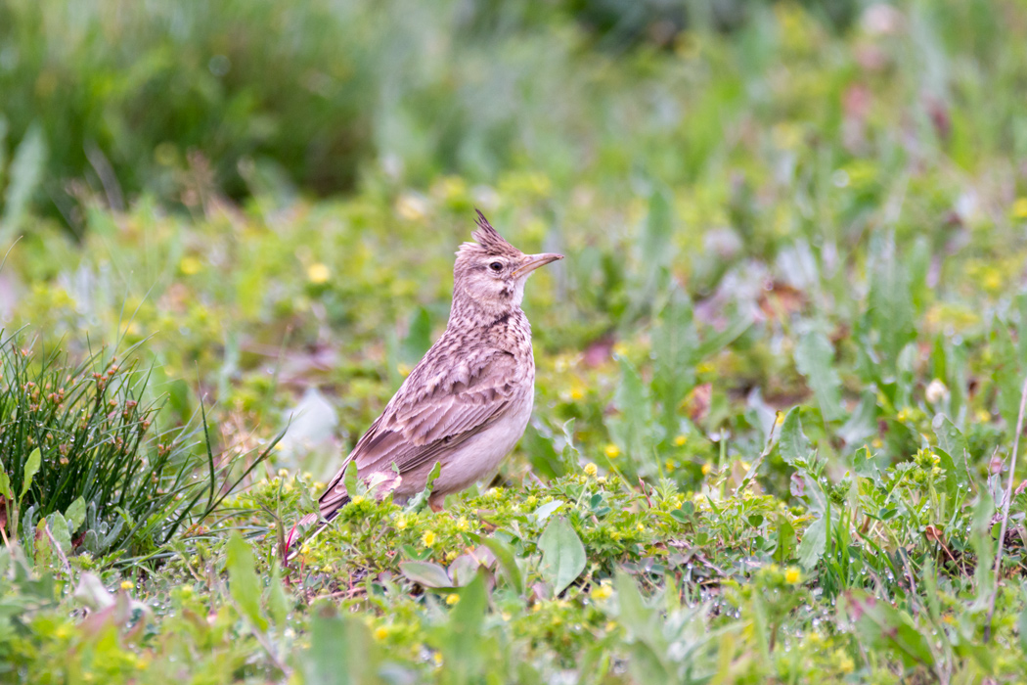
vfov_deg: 1.5
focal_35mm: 900
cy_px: 342
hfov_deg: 2.3
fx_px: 25673
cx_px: 514
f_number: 6.7
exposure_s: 1/800
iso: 800
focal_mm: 600
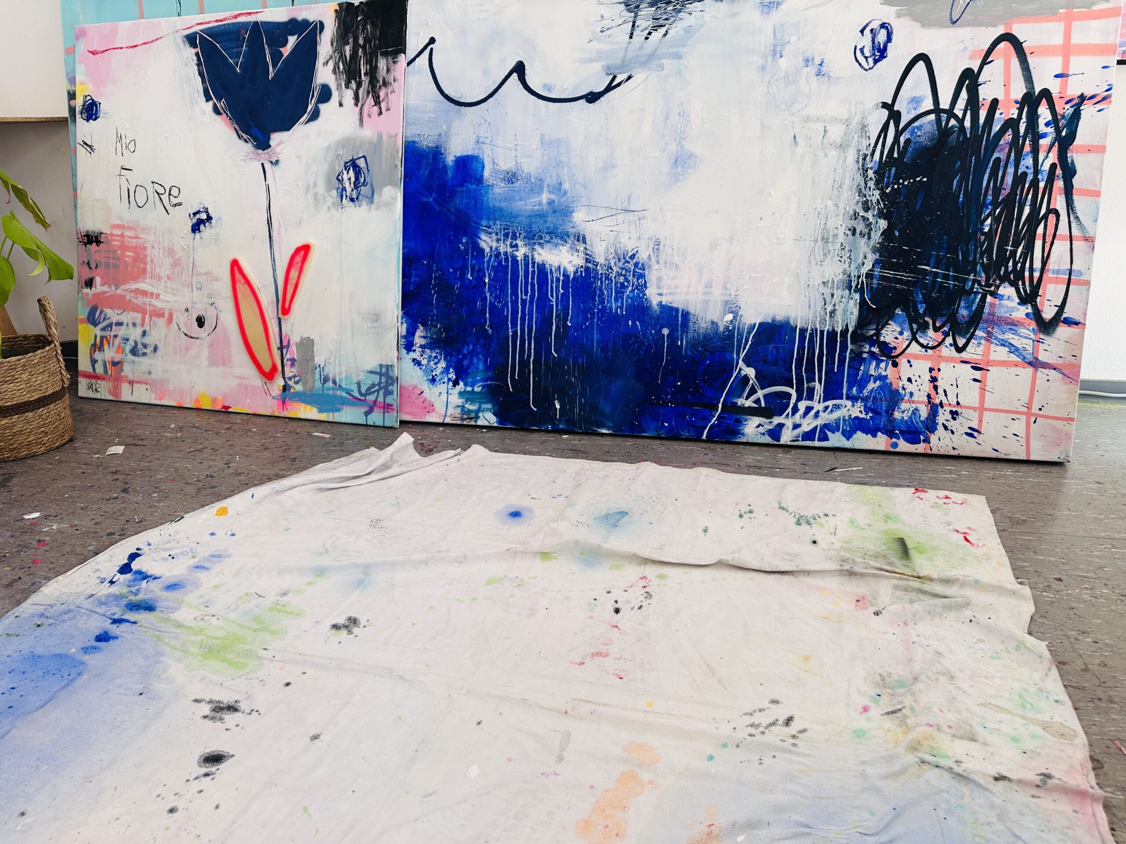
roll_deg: +1.3
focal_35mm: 24
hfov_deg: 71.6
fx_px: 781
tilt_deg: -19.7
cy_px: 422
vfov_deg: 56.8
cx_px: 563
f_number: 1.78
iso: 64
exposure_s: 1/134
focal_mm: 6.86
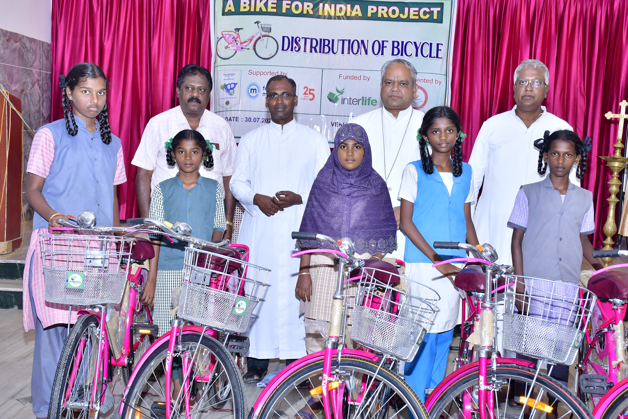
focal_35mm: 48
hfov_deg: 41.1
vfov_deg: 28.1
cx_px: 314
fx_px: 837
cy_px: 210
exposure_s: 1/160
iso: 400
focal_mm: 32
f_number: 8
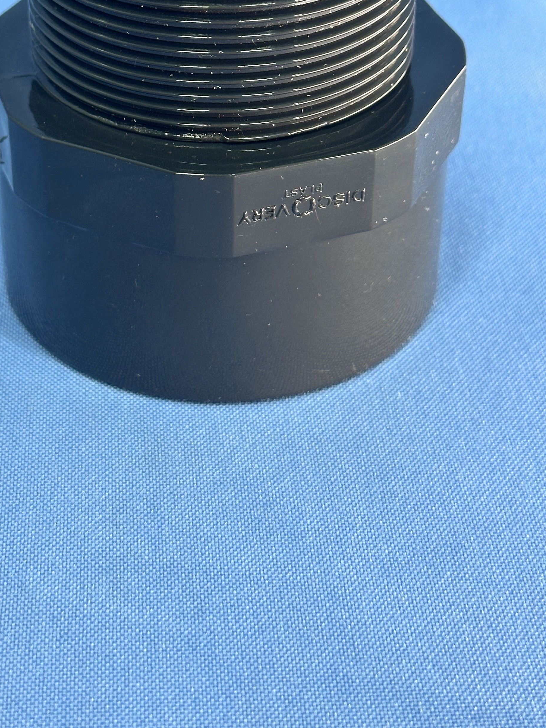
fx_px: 1662
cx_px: 210
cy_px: 175
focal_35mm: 79
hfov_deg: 18.6
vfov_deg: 24.4
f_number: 1.78
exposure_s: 1/100
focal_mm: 6.86
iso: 80
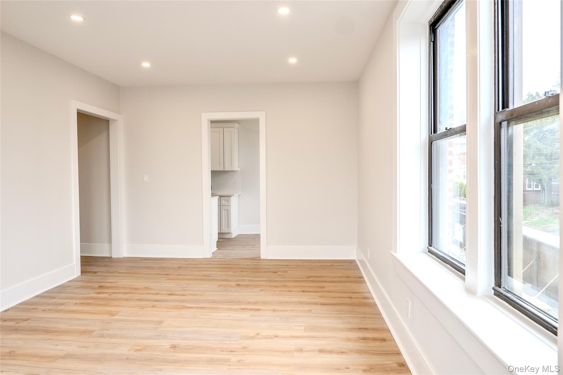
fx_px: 328
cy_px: 188
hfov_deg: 81.2
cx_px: 282
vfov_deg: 59.5
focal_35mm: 21
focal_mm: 14
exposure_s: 1/500
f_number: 4.5
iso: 400
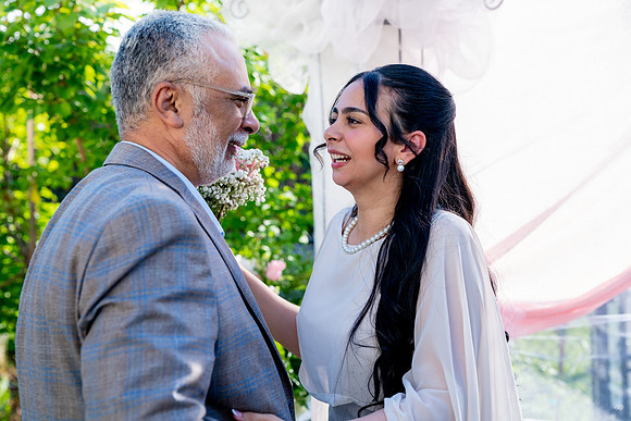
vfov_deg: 27.0
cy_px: 210
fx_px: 877
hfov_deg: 39.6
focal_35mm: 50
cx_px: 316
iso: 200
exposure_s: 1/500
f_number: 3.5
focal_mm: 50
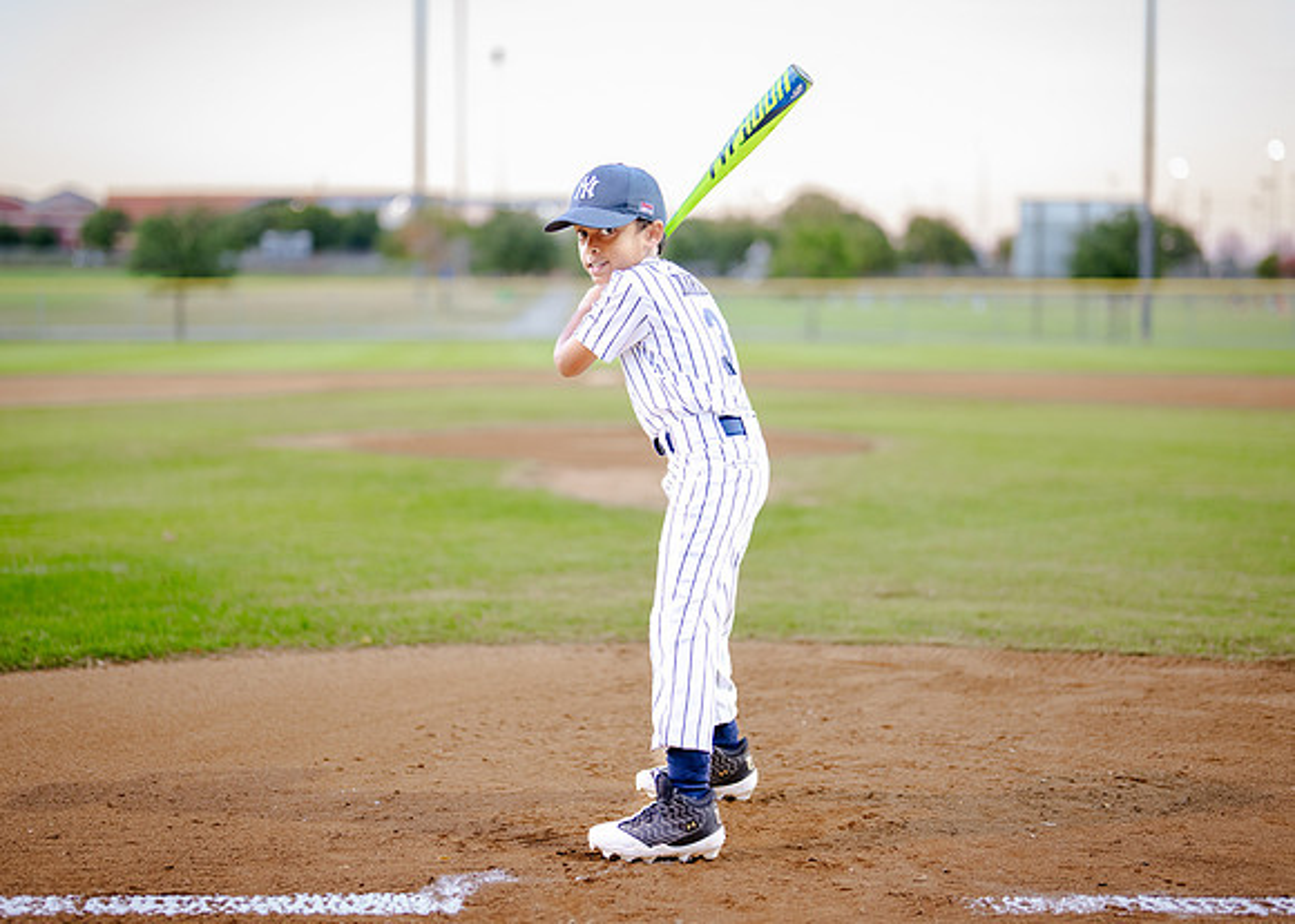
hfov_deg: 32.0
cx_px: 614
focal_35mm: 61
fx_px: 2255
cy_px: 444
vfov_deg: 23.2
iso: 500
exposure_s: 1/500
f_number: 1.2
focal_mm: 50
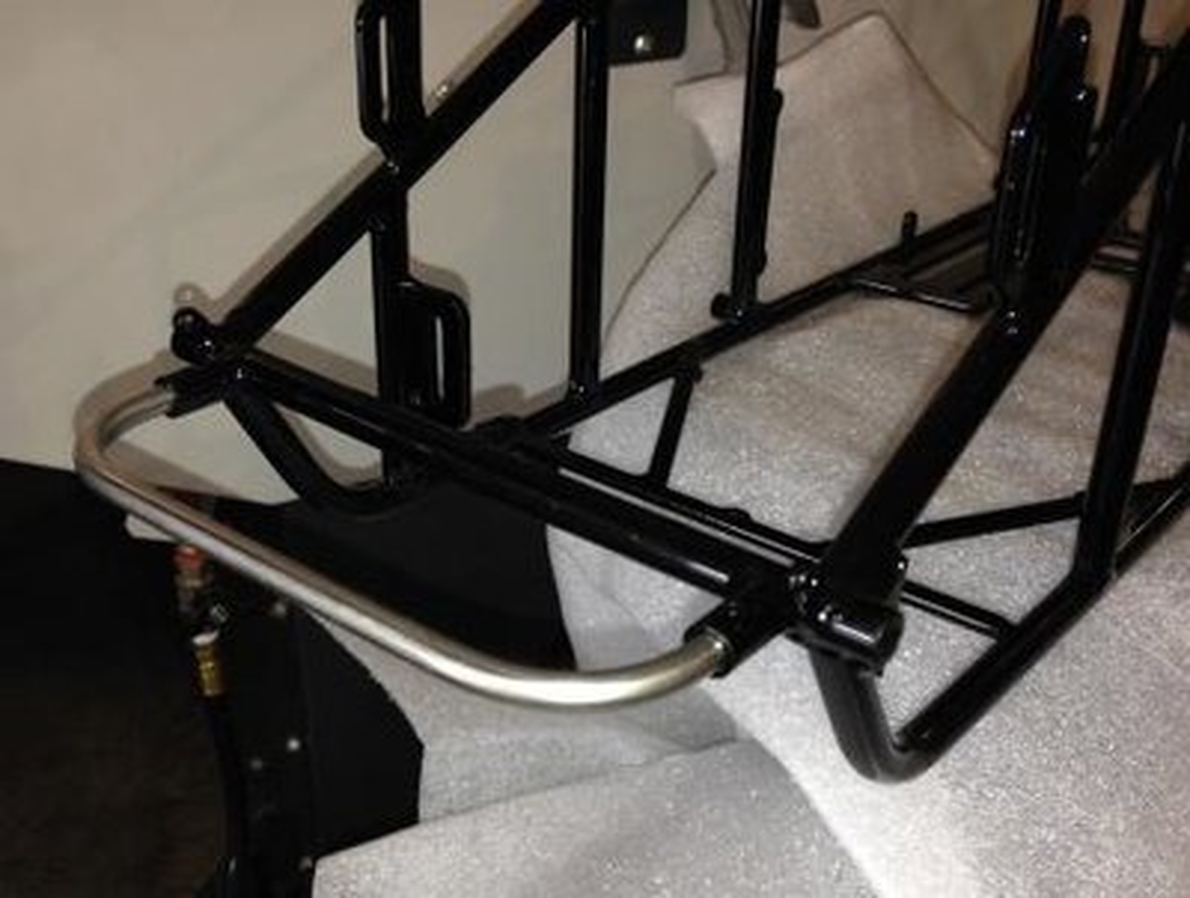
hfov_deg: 55.2
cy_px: 449
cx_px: 595
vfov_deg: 43.1
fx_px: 1137
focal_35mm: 33
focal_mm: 4.12
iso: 50
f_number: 2.4
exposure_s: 1/24
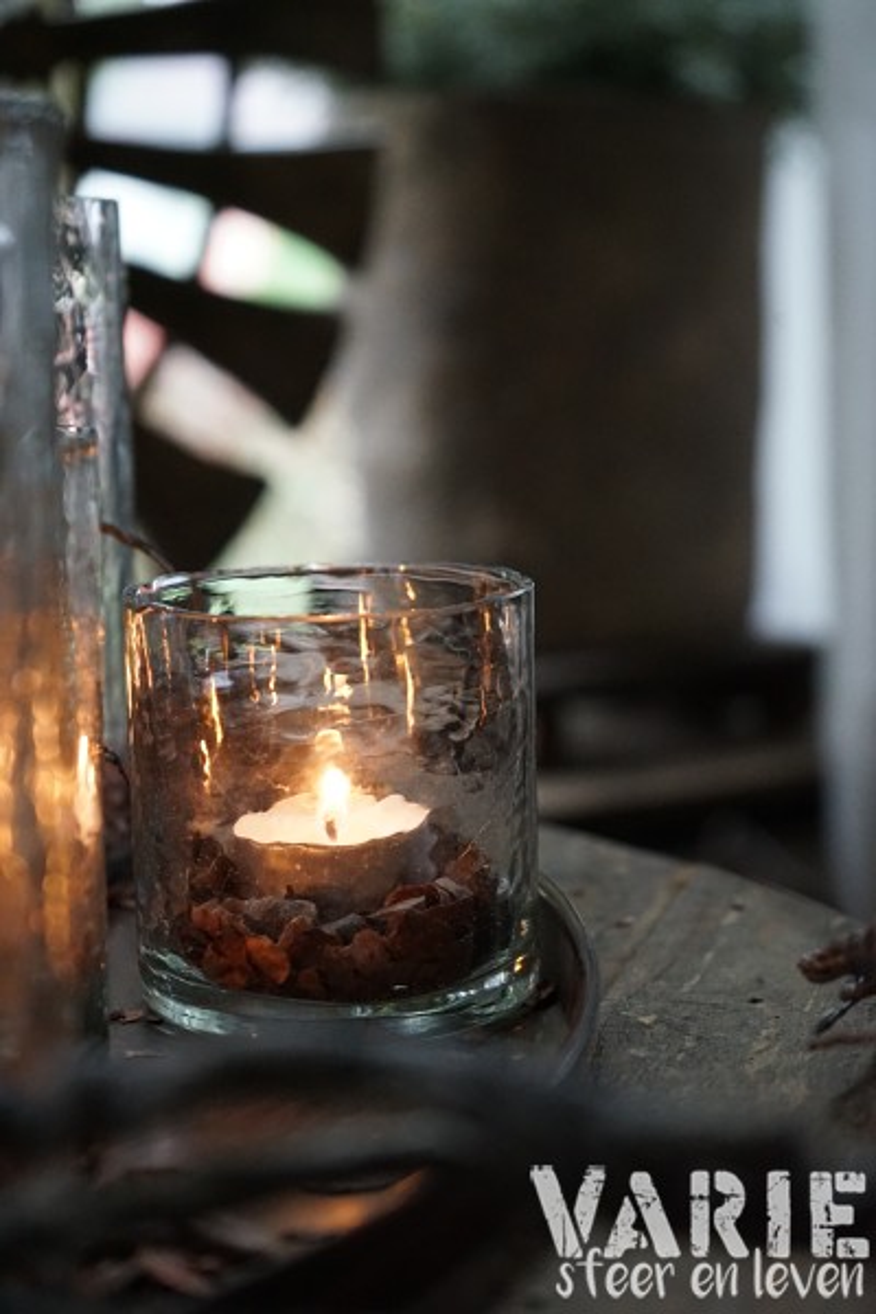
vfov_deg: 31.4
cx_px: 438
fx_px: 2336
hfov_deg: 21.2
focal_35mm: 64
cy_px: 657
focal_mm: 64
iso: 5000
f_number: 5.6
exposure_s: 1/160
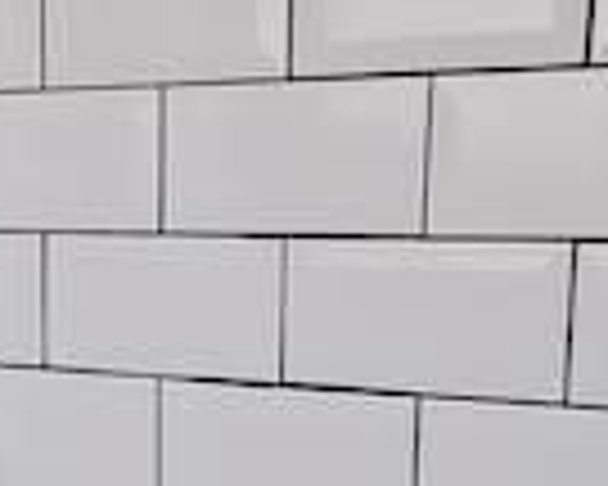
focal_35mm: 107
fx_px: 1925
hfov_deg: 17.1
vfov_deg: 13.8
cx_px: -140
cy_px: 655
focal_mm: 10
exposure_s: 1/60
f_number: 4
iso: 400
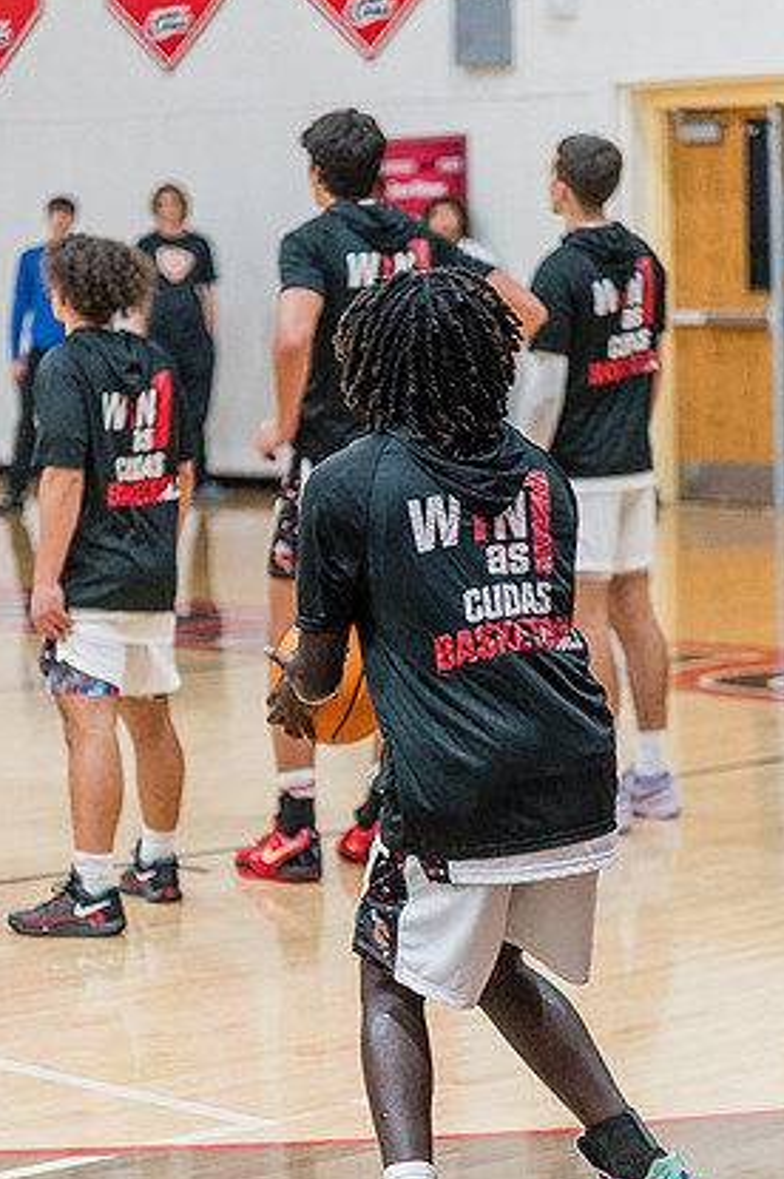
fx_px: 4253
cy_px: 625
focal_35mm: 130
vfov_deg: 15.8
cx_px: 416
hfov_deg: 10.5
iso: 5000
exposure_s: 1/320
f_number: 4
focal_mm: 120
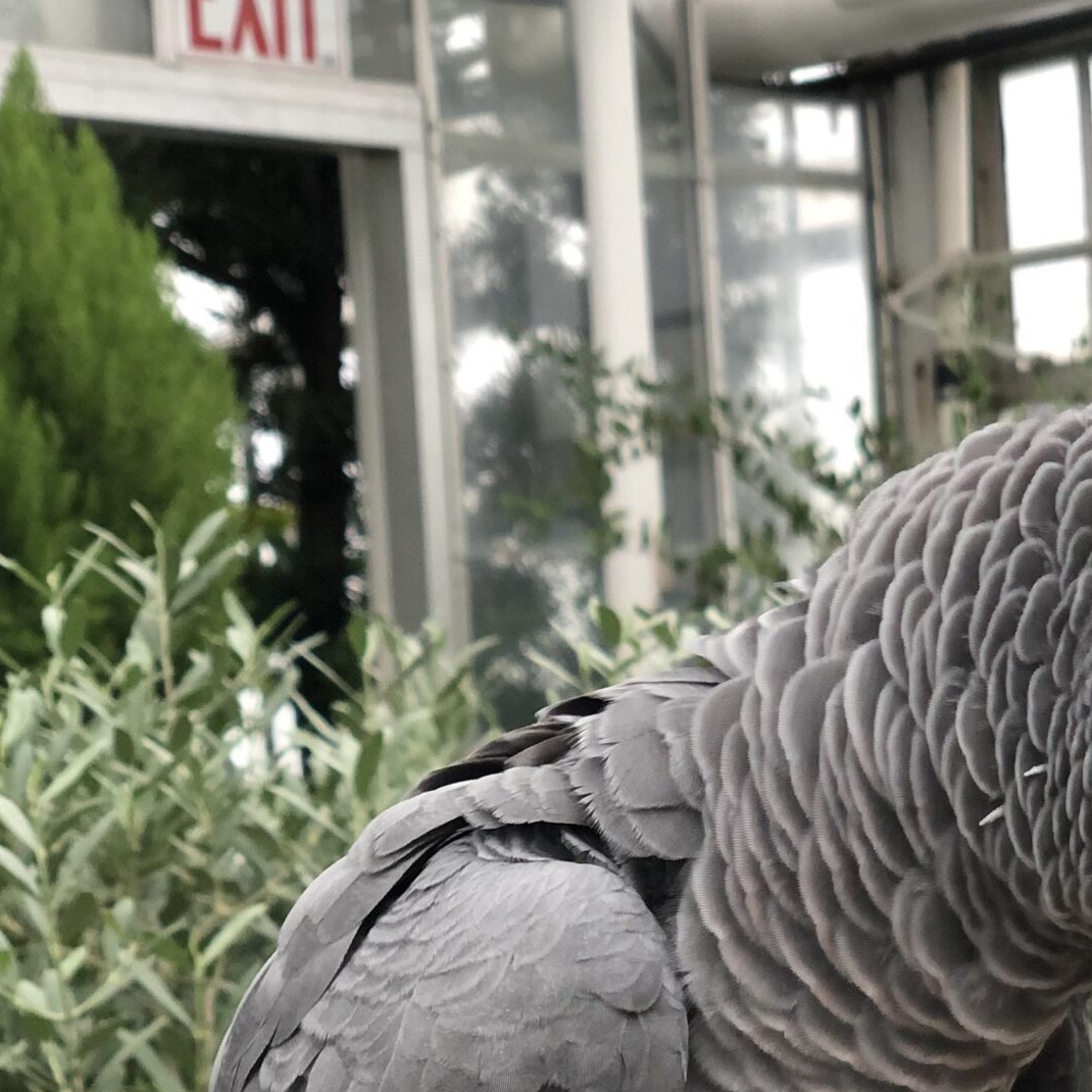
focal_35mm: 110
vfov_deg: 15.6
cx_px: 836
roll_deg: +3.0
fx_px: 3926
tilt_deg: -2.6
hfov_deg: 15.8
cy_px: 998
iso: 64
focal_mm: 6
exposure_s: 1/60
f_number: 2.4
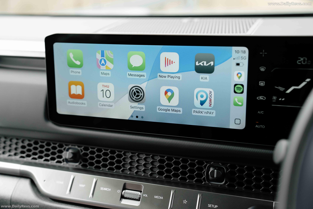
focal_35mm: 49
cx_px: 156
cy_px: 104
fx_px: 426
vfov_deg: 27.5
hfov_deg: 40.3
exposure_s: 1/640
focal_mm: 49
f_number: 2.8
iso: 640
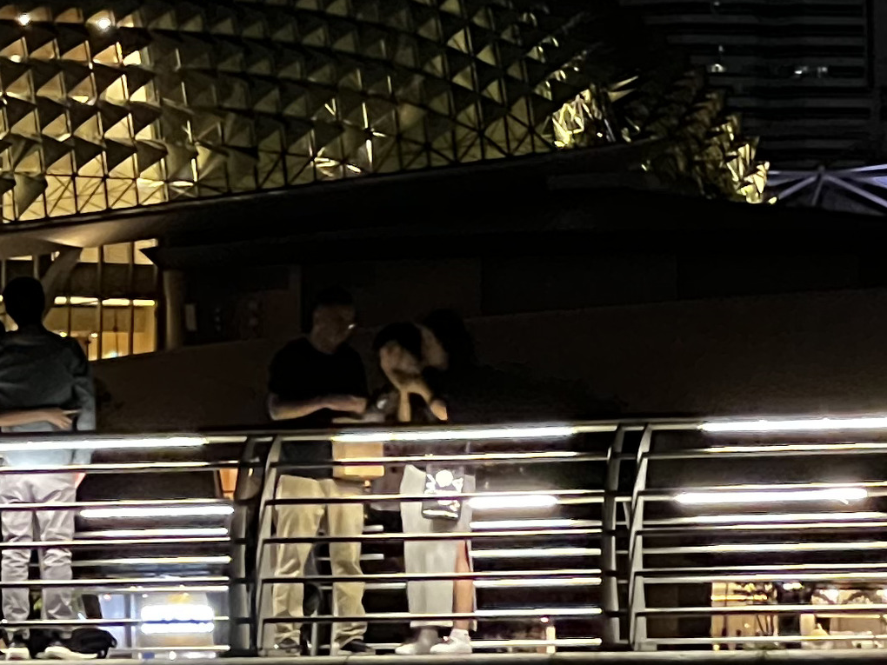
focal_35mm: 302
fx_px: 7738
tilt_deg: +6.1
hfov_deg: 6.5
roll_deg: +1.1
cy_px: 96
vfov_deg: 4.9
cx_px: 117
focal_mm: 9
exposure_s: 1/25
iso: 1600
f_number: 2.8
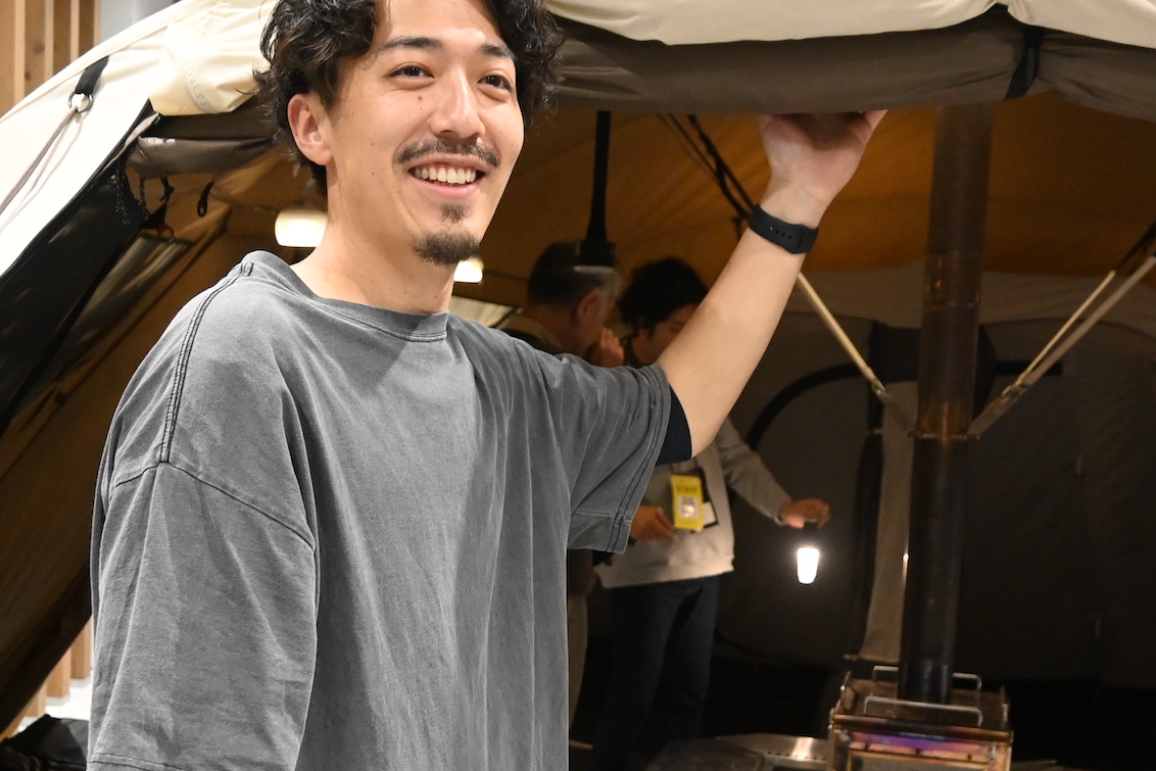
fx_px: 1702
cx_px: 518
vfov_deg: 25.2
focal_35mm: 53
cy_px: 592
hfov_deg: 37.5
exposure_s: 1/125
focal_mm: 16
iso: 2500
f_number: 3.5
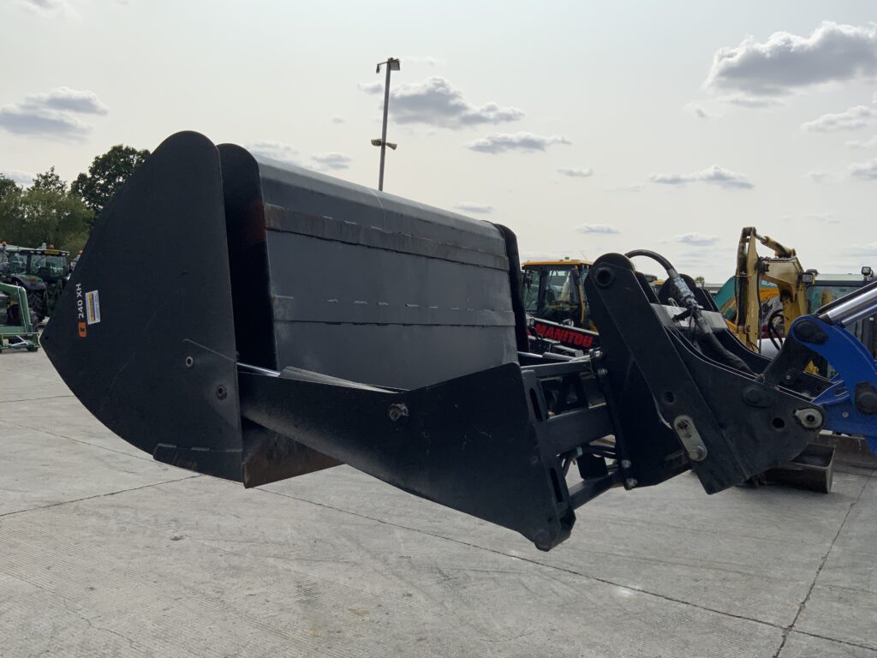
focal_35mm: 29
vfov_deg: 48.2
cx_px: 438
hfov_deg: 61.7
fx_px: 735
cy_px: 329
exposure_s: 1/4785
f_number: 1.8
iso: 20
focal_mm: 3
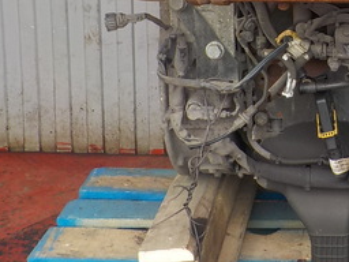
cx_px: 374
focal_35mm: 75
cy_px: -22
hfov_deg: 24.4
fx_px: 756
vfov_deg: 18.9
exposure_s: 1/100
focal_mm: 4.1
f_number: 3.3
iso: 125
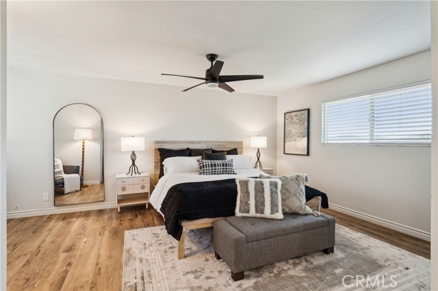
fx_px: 218
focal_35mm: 18
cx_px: 219
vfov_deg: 67.6
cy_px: 146
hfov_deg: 90.4
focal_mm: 17.9
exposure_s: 1
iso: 100
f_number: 13
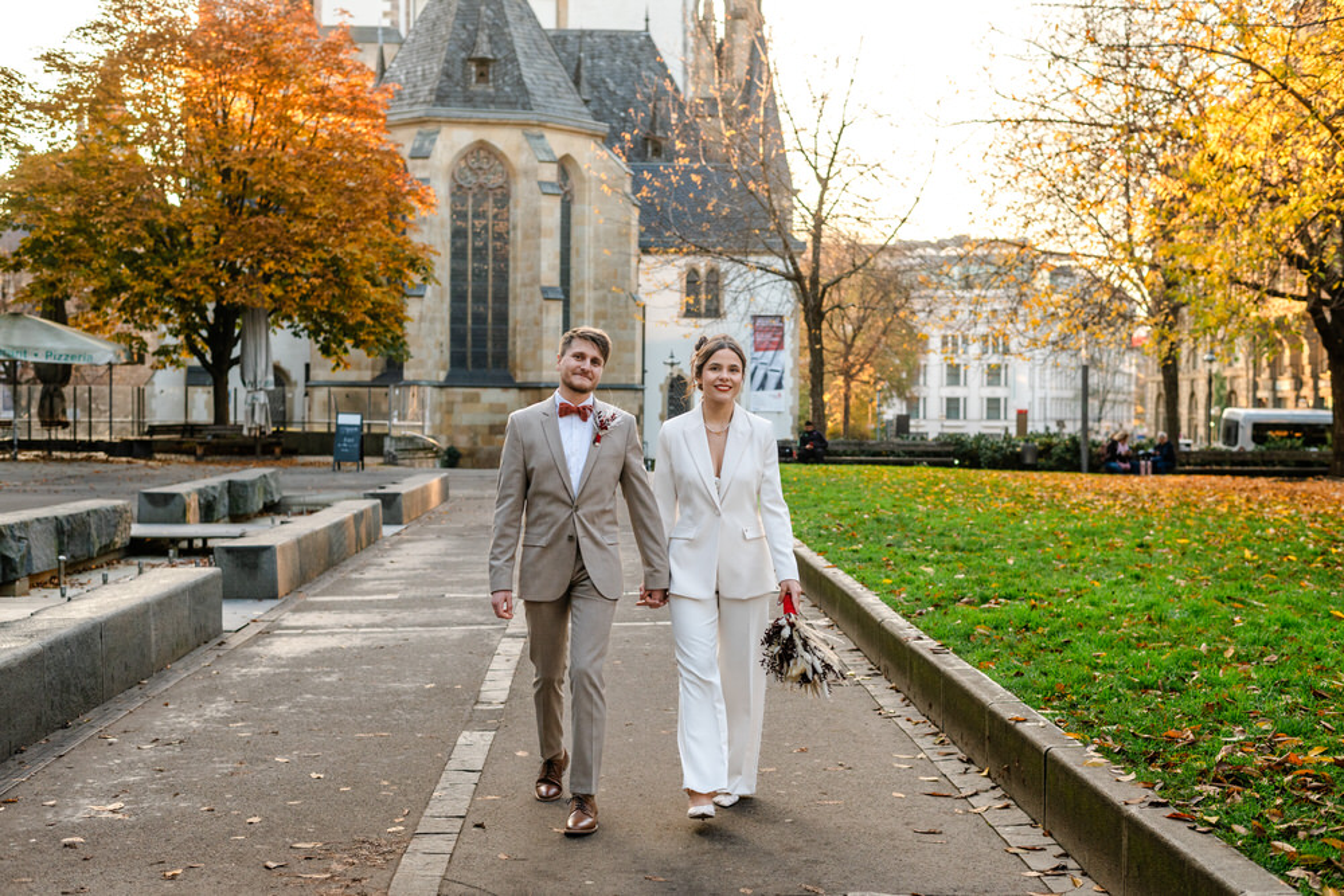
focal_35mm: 50
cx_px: 672
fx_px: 1867
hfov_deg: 39.6
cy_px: 448
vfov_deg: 27.0
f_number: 4
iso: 400
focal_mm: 50
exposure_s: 1/500
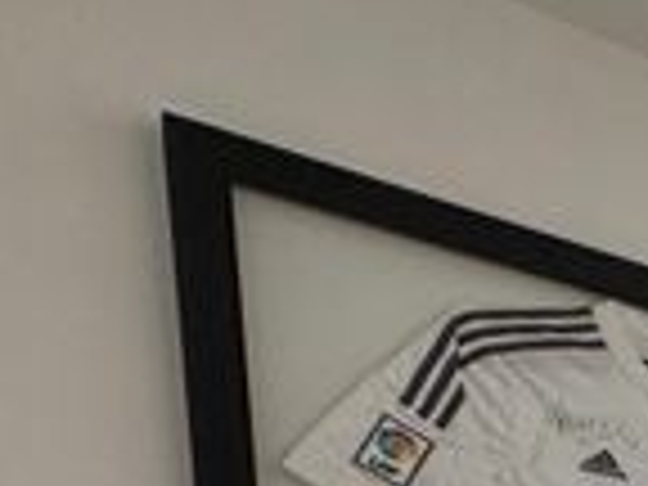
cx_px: 1388
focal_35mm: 65
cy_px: 968
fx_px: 1217
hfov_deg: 17.5
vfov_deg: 16.9
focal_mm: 2.22
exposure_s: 1/150
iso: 40
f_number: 2.2
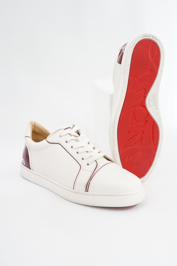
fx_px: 369
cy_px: 133
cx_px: 88
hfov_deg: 27.0
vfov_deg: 39.6
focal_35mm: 50
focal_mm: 50
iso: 640
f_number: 6.3
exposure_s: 1/6
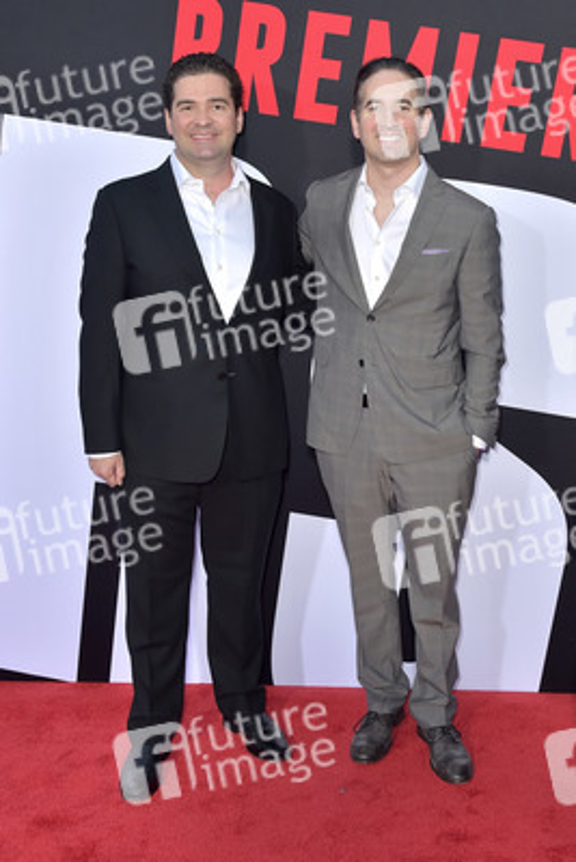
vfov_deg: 53.1
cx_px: 288
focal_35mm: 36
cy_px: 431
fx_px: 863
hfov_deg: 36.9
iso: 320
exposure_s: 1/250
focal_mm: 36
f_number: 6.3
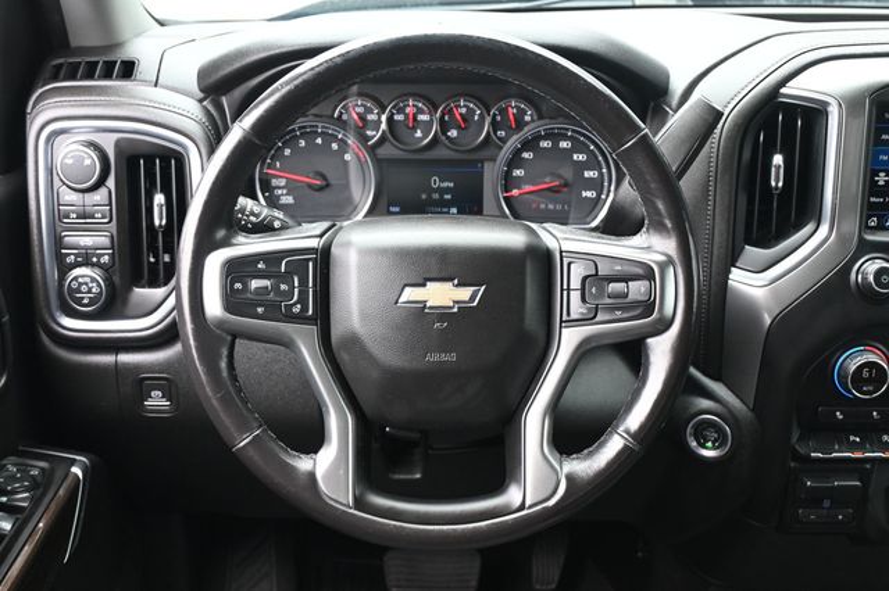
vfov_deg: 32.4
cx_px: 444
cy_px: 296
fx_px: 1018
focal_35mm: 41
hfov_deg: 47.2
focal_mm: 27.5
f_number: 4.5
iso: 720
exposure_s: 1/125
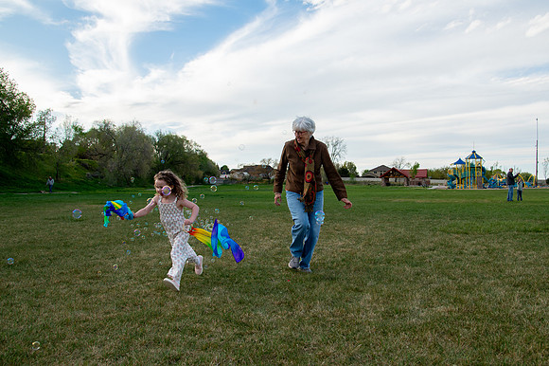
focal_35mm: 31
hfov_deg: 59.7
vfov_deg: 41.8
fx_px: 478
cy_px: 177
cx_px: 297
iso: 200
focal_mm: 24
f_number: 5
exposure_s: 1/640
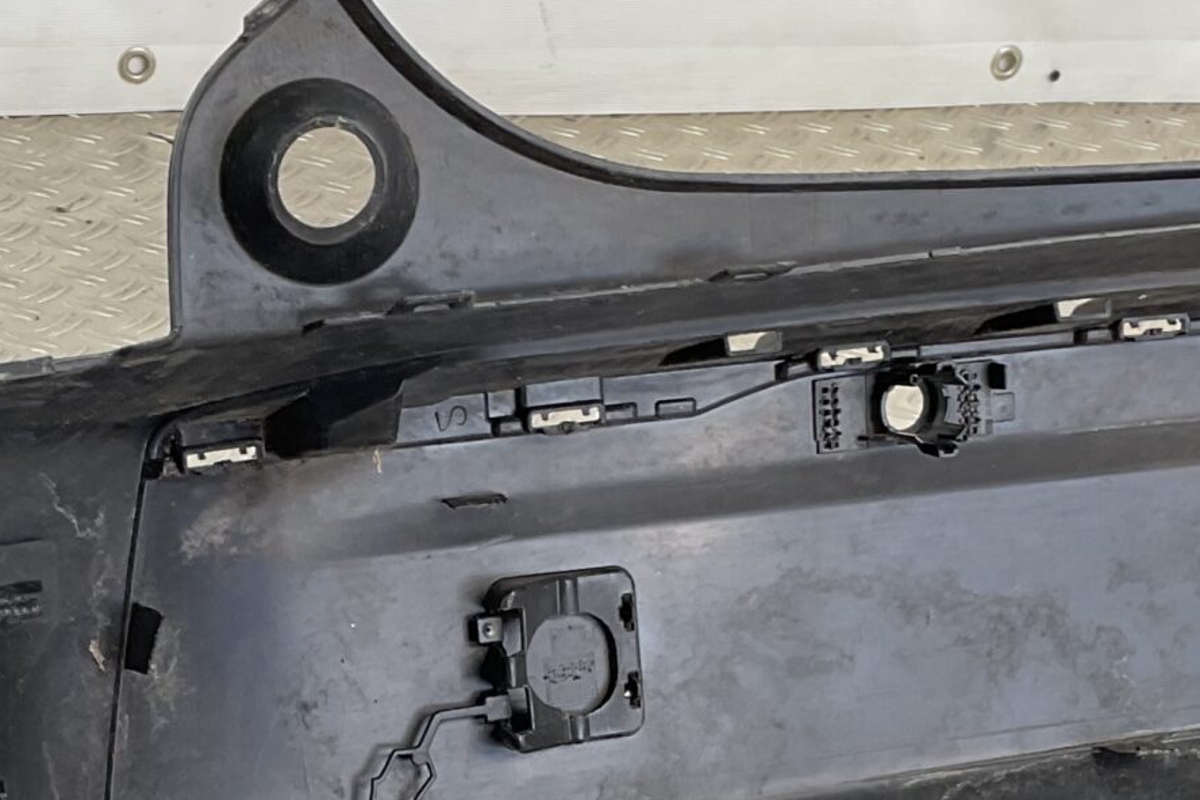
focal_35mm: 87
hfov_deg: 23.3
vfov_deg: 15.4
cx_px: 426
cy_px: 782
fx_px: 2900
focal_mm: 3
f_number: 1.8
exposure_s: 1/120
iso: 16
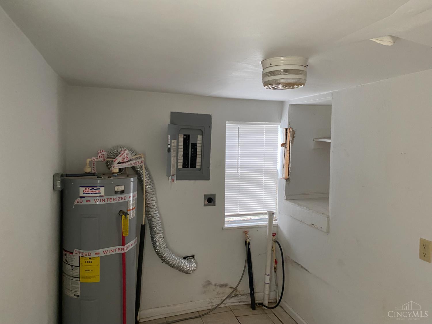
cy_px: 162
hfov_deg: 67.3
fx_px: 324
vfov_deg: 53.1
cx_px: 216
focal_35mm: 26
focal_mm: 4.25
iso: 320
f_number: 1.8
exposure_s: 1/60
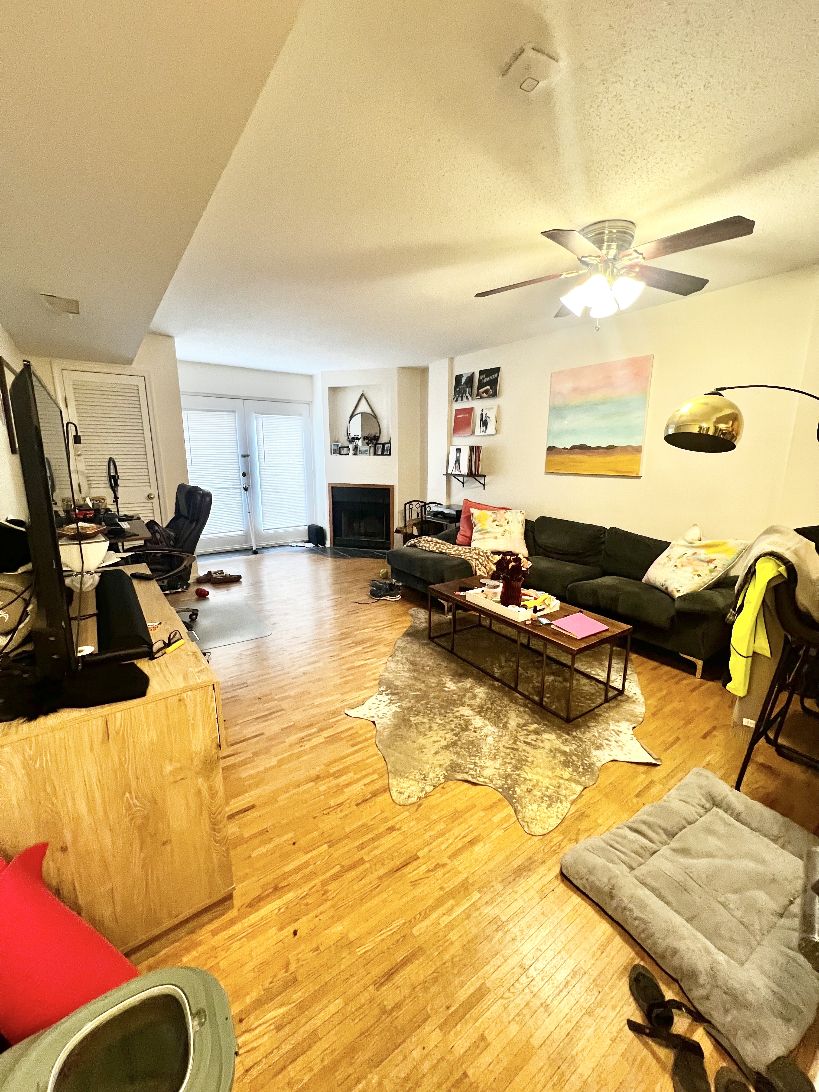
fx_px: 410
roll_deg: -0.2
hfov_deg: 89.9
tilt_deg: -11.2
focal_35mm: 13
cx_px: 410
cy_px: 546
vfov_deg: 106.2
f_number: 1.8
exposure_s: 1/60
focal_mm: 1.57
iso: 320
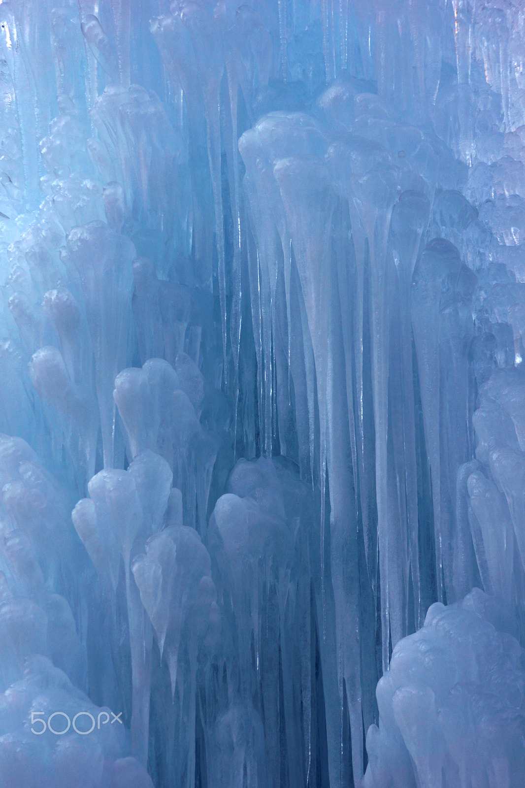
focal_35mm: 150
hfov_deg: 9.1
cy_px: 394
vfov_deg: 13.7
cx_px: 262
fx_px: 3282
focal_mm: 100
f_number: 5.6
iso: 100
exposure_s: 1/250
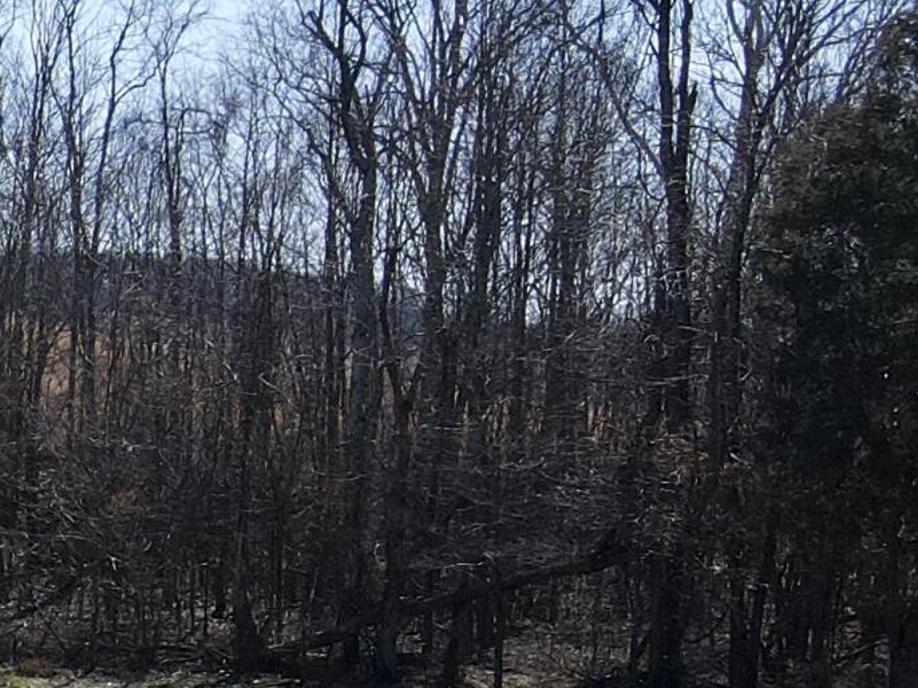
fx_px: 2784
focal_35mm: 105
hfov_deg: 15.0
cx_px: -966
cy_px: 535
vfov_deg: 14.0
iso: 100
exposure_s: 1/500
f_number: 2.8
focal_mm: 4.5
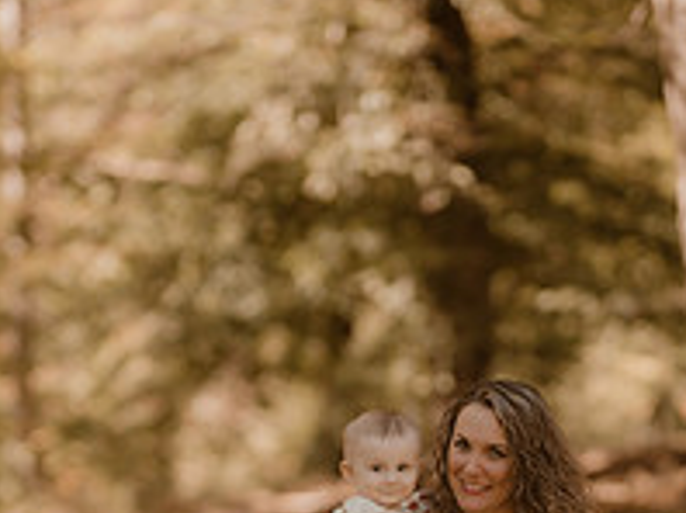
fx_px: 3682
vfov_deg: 7.9
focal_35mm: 186
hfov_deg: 10.6
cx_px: 423
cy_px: 652
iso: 320
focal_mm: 85
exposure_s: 1/1000
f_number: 1.8
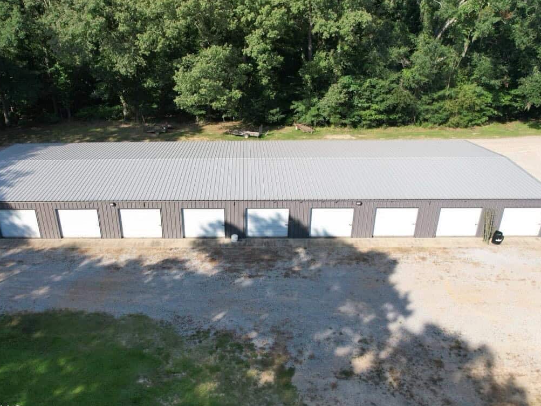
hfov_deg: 65.0
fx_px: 422
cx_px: 234
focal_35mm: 27
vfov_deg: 51.3
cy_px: 201
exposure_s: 1/1250
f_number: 2.8
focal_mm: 8.4
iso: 110
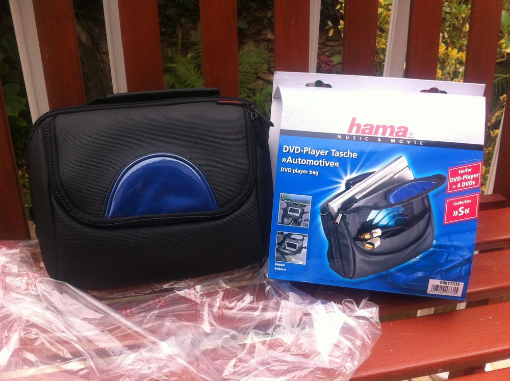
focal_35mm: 35
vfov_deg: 40.6
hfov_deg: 52.7
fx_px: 515
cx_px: 255
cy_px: 190
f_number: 2.8
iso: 125
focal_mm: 3.85
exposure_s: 1/120
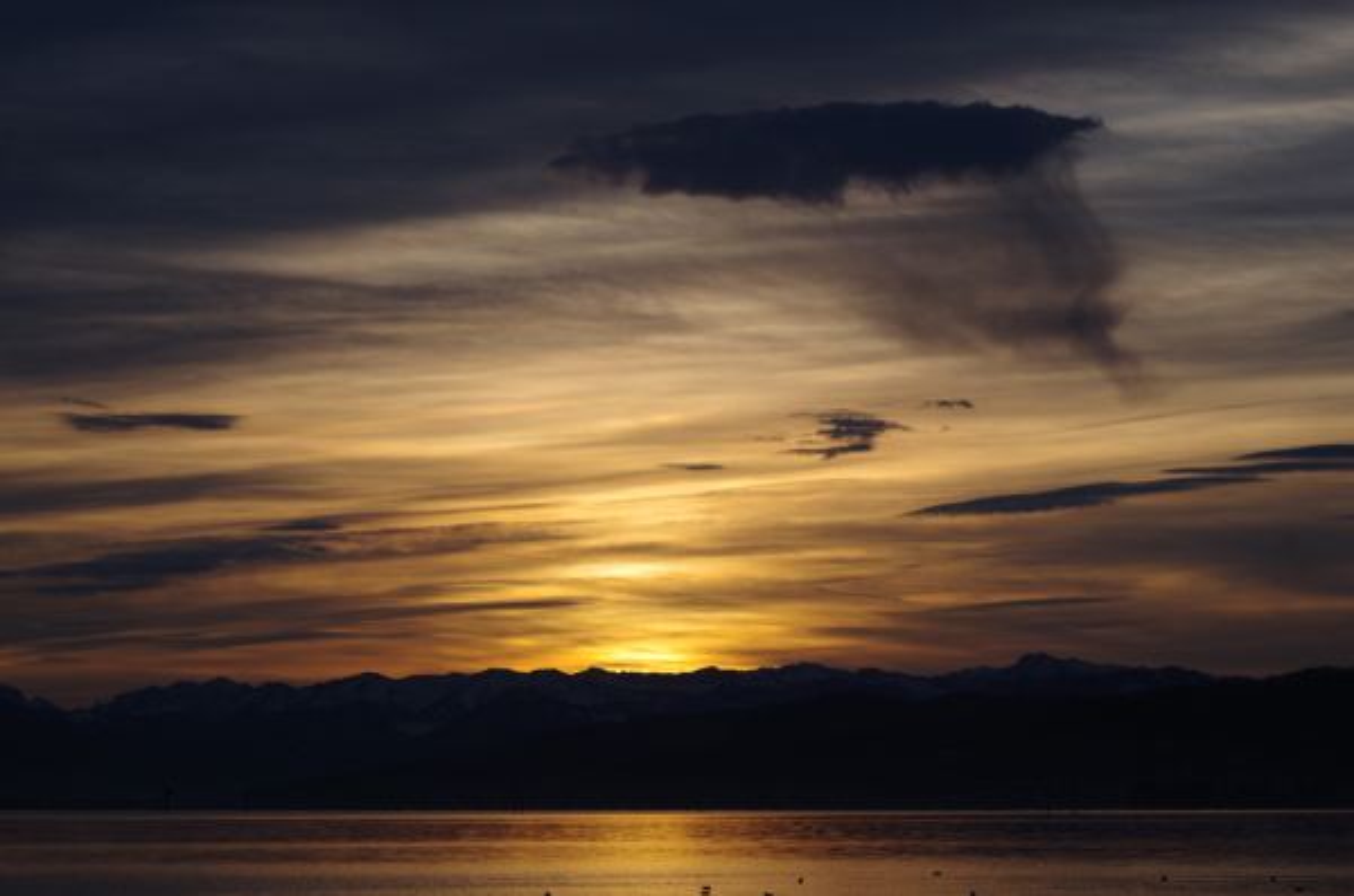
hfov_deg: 19.5
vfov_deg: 13.0
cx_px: 677
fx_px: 3940
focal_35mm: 105
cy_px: 448
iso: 100
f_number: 6.7
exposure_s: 1/350
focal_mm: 70
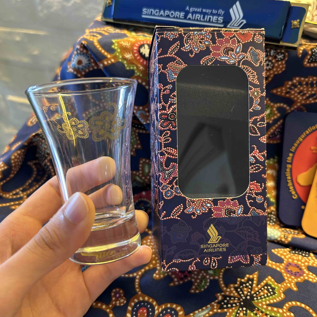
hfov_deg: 52.5
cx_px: 160
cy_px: 163
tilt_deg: -34.7
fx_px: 321
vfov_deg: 52.5
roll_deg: -2.8
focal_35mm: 31
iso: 125
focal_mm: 5.7
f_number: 1.5
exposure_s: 1/50
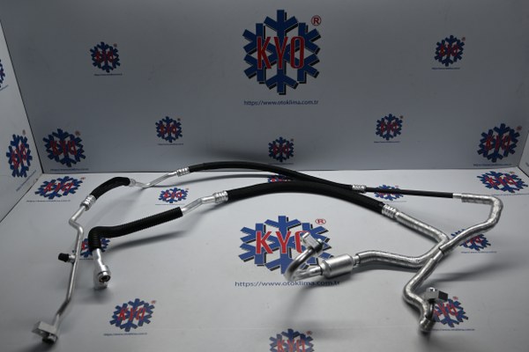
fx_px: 463
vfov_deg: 41.7
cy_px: 176
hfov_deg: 59.5
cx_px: 264
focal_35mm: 32
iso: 100
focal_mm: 21
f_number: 4
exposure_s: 1/50
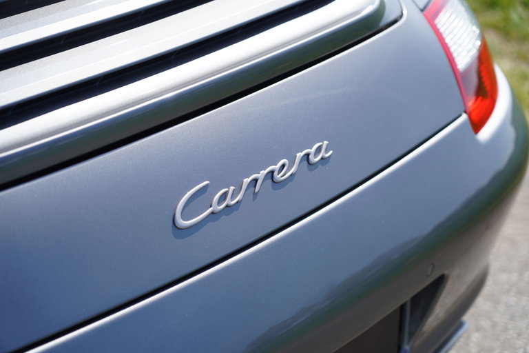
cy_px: 176
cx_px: 264
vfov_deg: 15.5
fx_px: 1293
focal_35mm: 88
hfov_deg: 23.1
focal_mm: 88
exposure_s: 1/500
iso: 100
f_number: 4
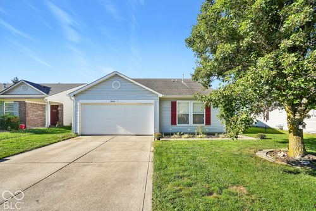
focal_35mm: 16
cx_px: 158
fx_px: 140
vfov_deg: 73.7
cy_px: 106
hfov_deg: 96.8
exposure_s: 1/800
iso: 100
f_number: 8
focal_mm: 16
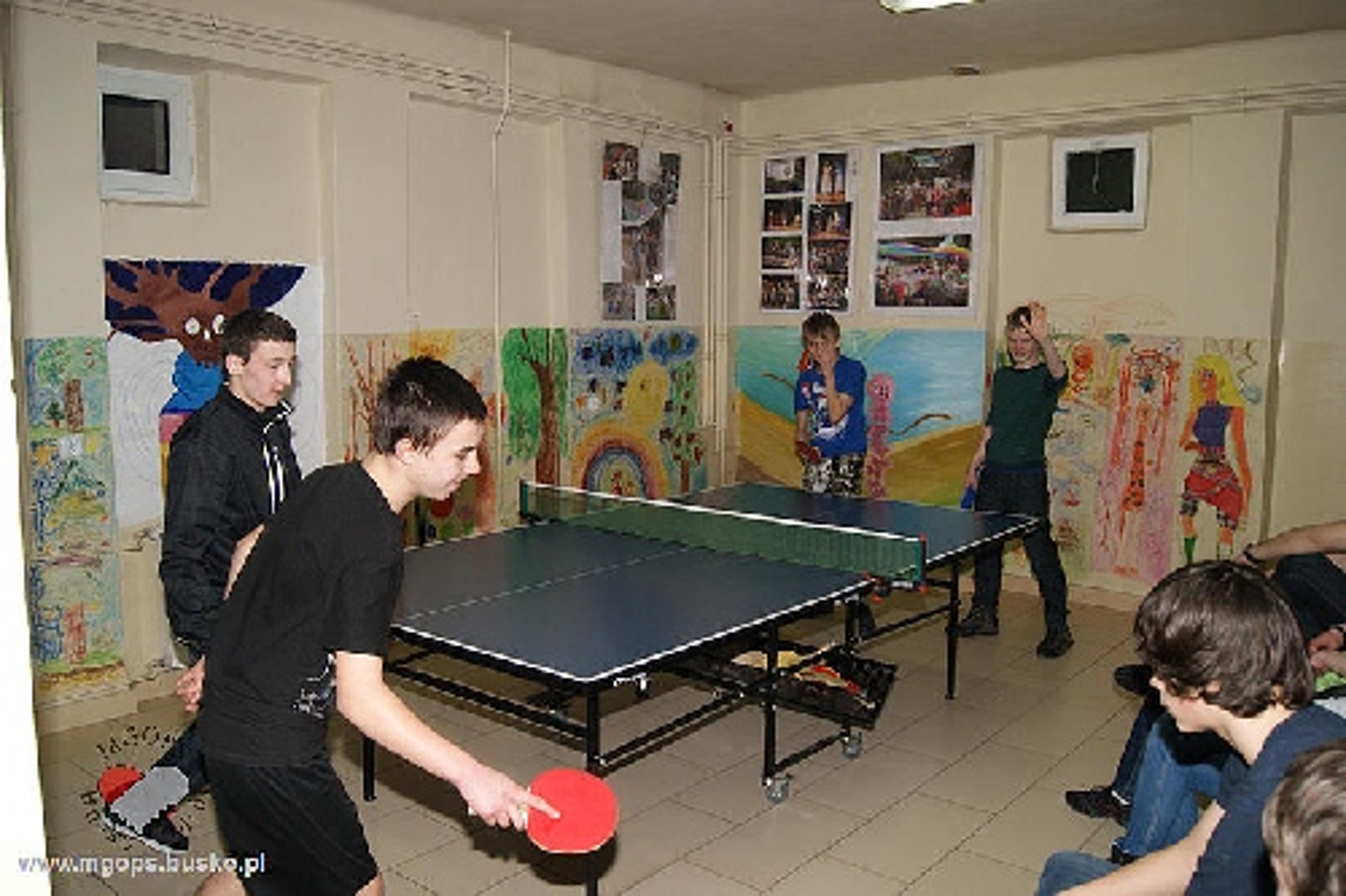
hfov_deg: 61.9
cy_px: 448
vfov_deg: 43.6
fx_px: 1121
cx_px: 673
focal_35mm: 30
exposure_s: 1/60
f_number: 5.6
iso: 400
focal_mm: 20
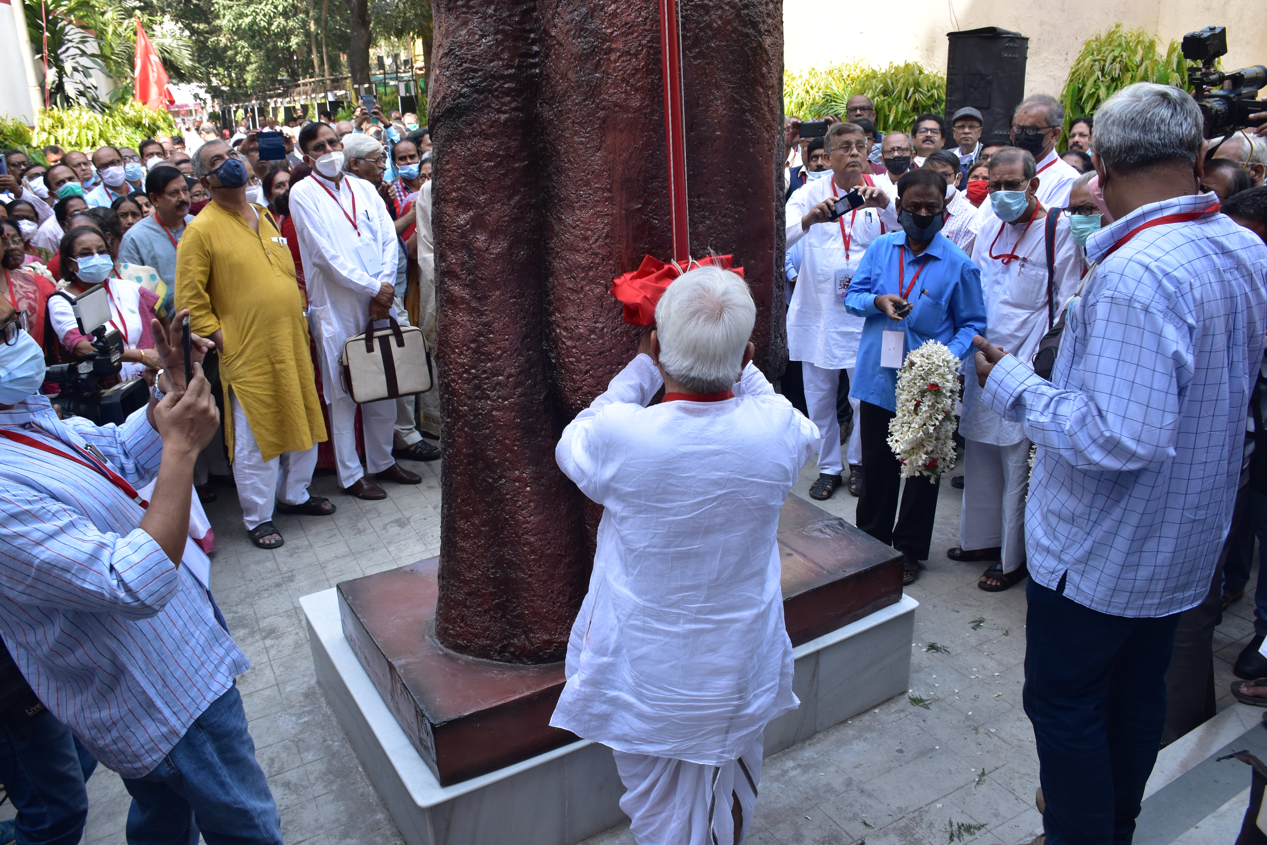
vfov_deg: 47.9
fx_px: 950
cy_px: 422
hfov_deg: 67.4
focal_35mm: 27
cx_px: 634
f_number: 9
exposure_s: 1/160
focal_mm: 18
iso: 400
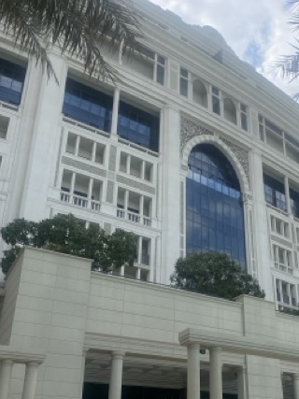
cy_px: 271
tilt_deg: +26.2
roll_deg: +1.5
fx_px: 449
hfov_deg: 36.0
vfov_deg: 47.0
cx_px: 222
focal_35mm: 39
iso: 32
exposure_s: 1/3610
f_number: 1.8
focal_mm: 4.25
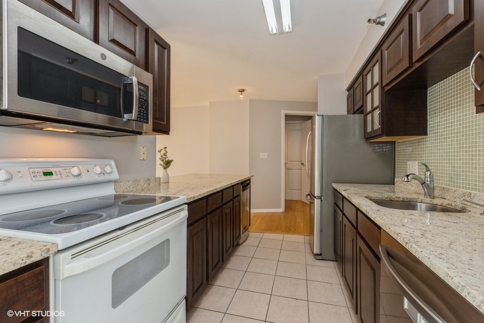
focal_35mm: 15
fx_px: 202
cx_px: 242
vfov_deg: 77.4
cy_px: 162
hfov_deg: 100.4
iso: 250
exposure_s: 1/25
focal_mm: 15
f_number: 11
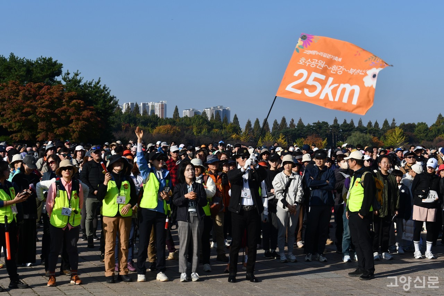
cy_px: 148
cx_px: 222
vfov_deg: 18.9
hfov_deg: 28.1
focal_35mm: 72
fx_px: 888
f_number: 8
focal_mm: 48
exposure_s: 1/320
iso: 100
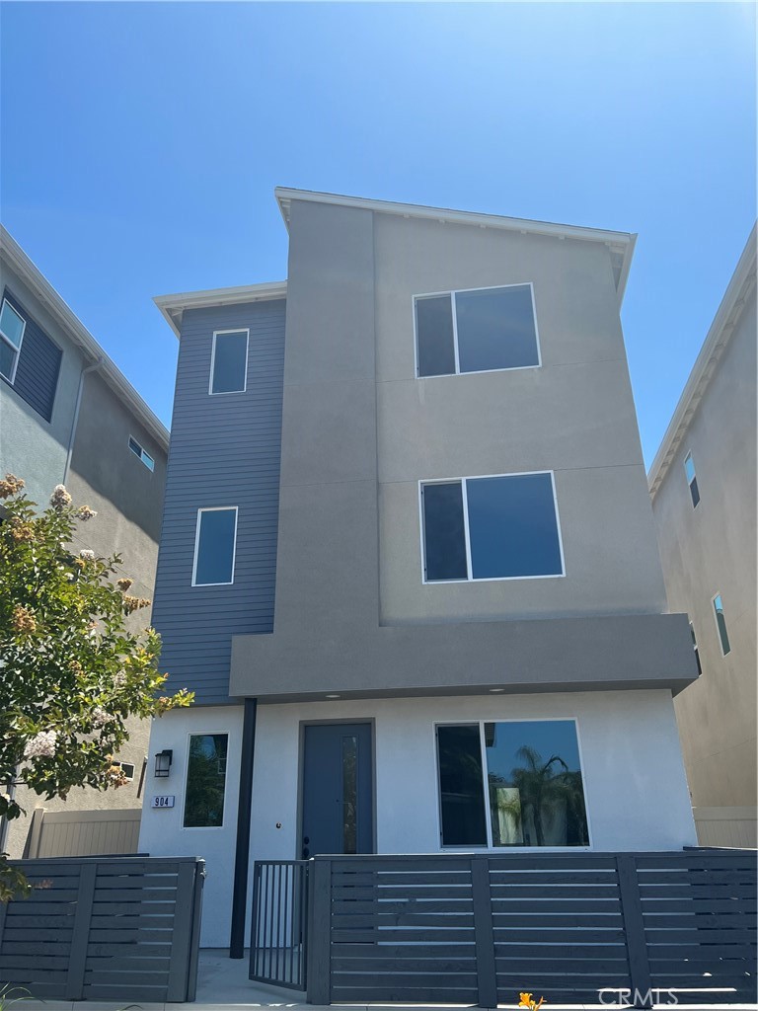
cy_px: 506
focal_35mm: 26
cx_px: 379
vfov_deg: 67.3
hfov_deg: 53.1
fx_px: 759
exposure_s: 1/4444
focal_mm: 5.7
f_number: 1.5
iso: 50
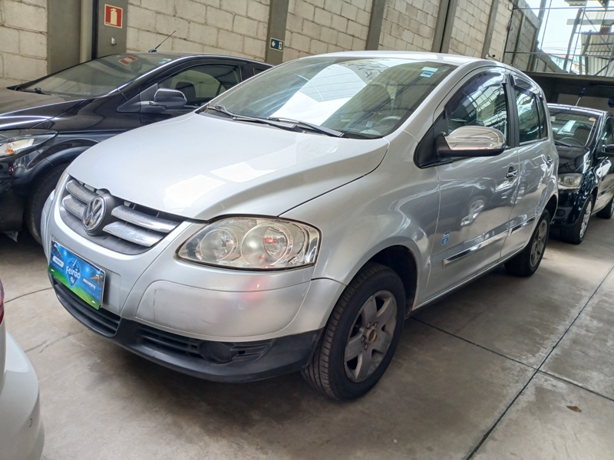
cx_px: 307
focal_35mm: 26
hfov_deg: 67.3
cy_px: 230
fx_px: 461
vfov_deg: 53.1
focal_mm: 3.98
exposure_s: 1/60
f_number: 1.8
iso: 80
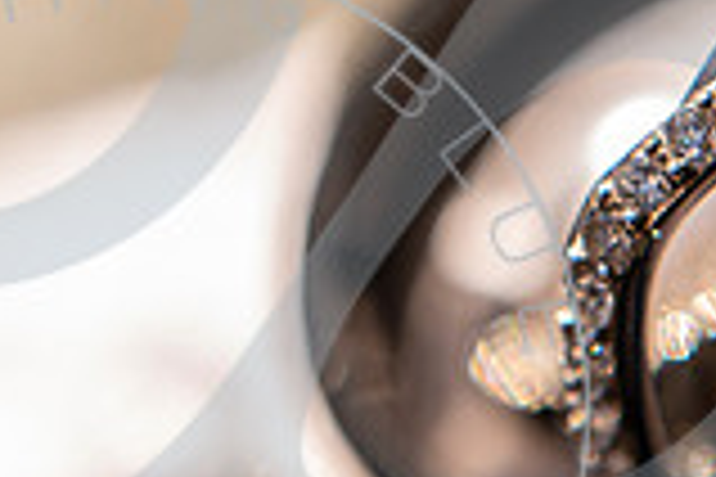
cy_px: 29
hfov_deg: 8.1
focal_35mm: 255
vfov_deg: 5.4
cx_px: 351
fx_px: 5071
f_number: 6.3
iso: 100
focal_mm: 70
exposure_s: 1/200
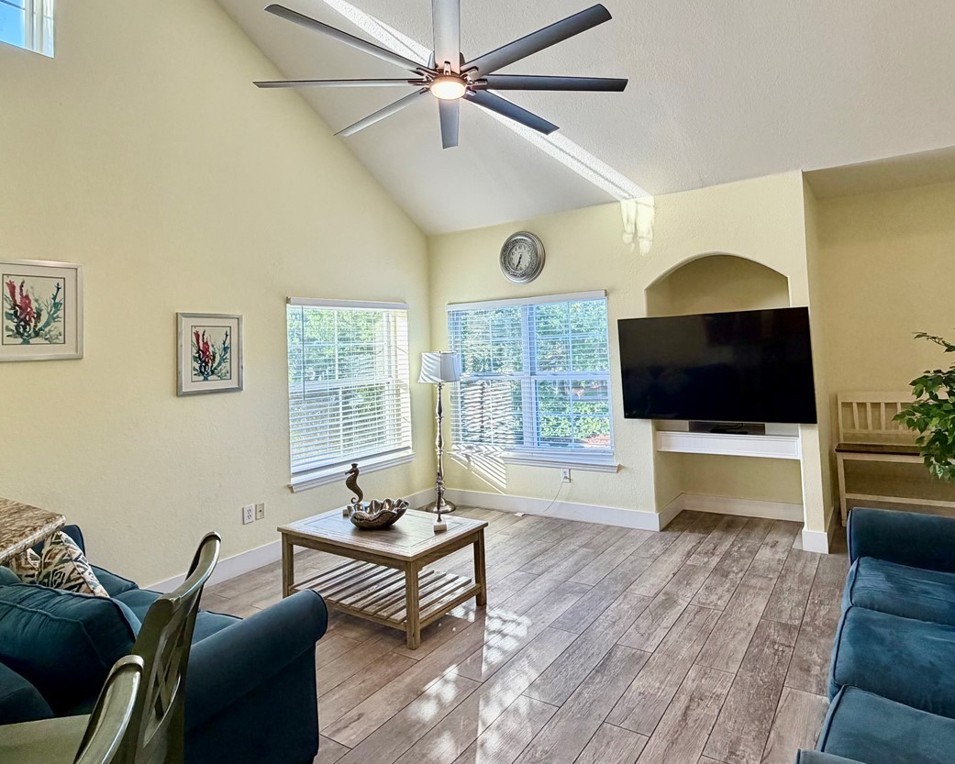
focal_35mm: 21
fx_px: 594
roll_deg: +3.2
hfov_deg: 77.3
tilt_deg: +4.3
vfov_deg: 65.0
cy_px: 312
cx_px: 536
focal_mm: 2.22
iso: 125
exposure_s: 1/120
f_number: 2.2
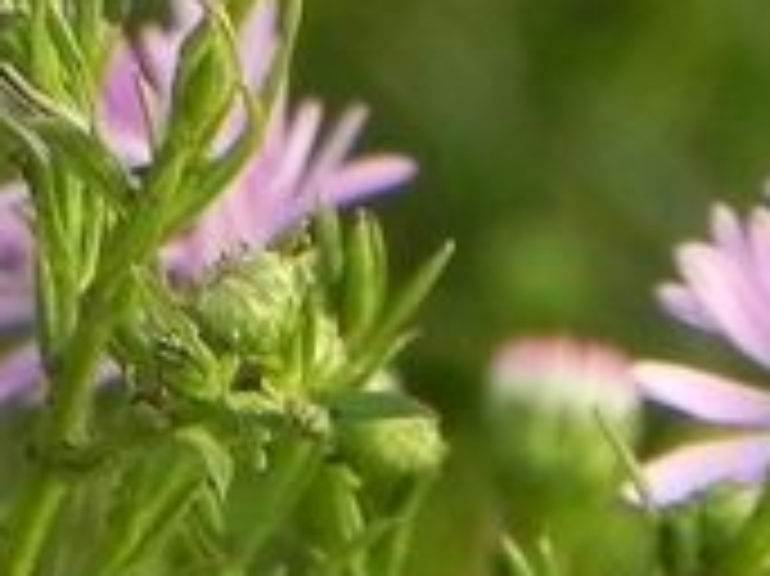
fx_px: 34232
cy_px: -166
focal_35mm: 1540
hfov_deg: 1.3
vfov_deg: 1.0
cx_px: -1286
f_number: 5
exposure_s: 1/60
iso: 160
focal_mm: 44
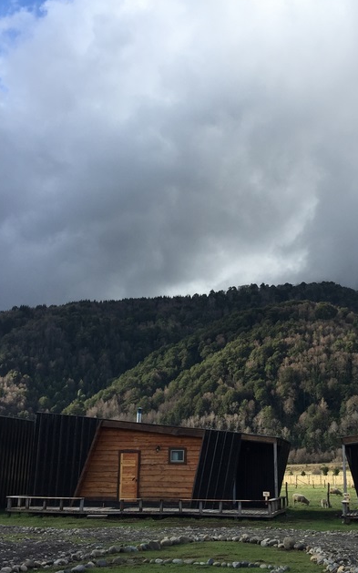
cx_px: 206
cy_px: 284
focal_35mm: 42
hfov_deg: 30.5
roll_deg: -0.6
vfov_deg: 47.2
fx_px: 656
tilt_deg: +16.7
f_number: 2.2
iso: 32
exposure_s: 1/860
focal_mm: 4.15
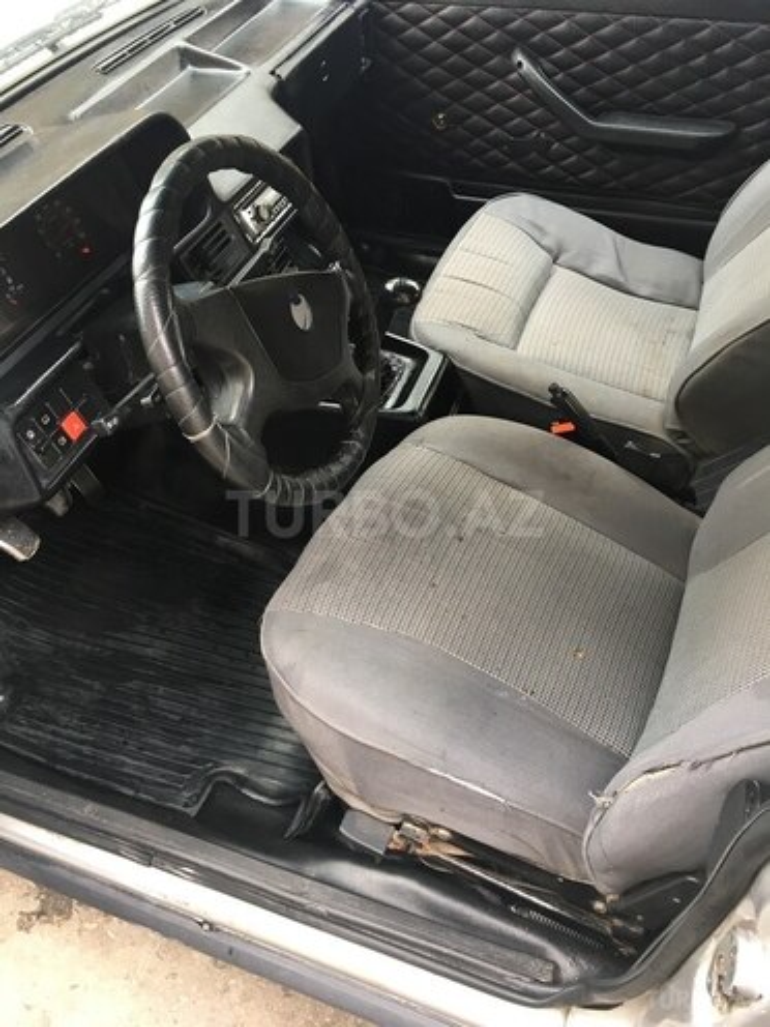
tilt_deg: -48.2
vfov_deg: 61.7
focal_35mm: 29
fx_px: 860
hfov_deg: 48.2
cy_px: 514
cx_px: 385
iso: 32
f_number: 2.2
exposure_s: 1/33
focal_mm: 4.15
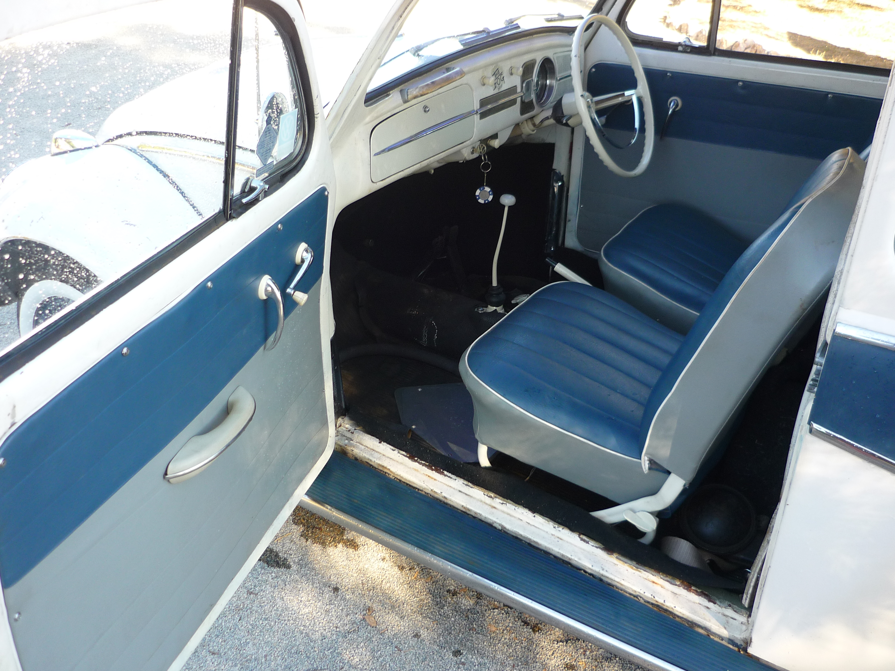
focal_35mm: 33
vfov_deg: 42.9
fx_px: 853
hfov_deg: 55.4
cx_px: 448
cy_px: 336
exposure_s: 1/80
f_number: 2.8
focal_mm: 5.5
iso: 100
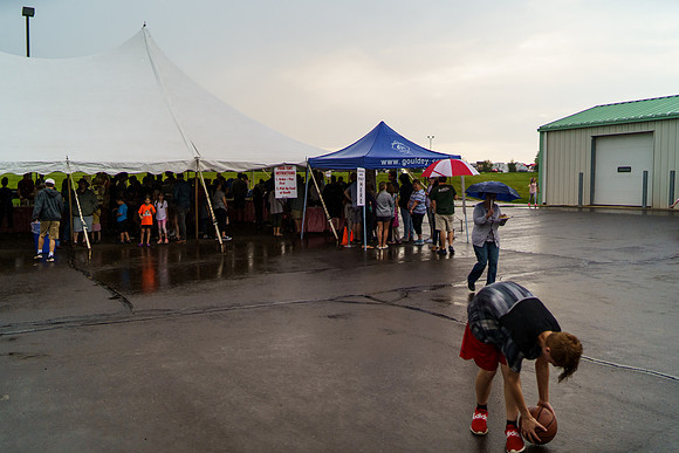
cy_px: 226
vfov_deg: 37.9
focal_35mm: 35
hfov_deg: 54.4
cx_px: 340
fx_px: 660
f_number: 1.4
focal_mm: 35
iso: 800
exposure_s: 1/6400
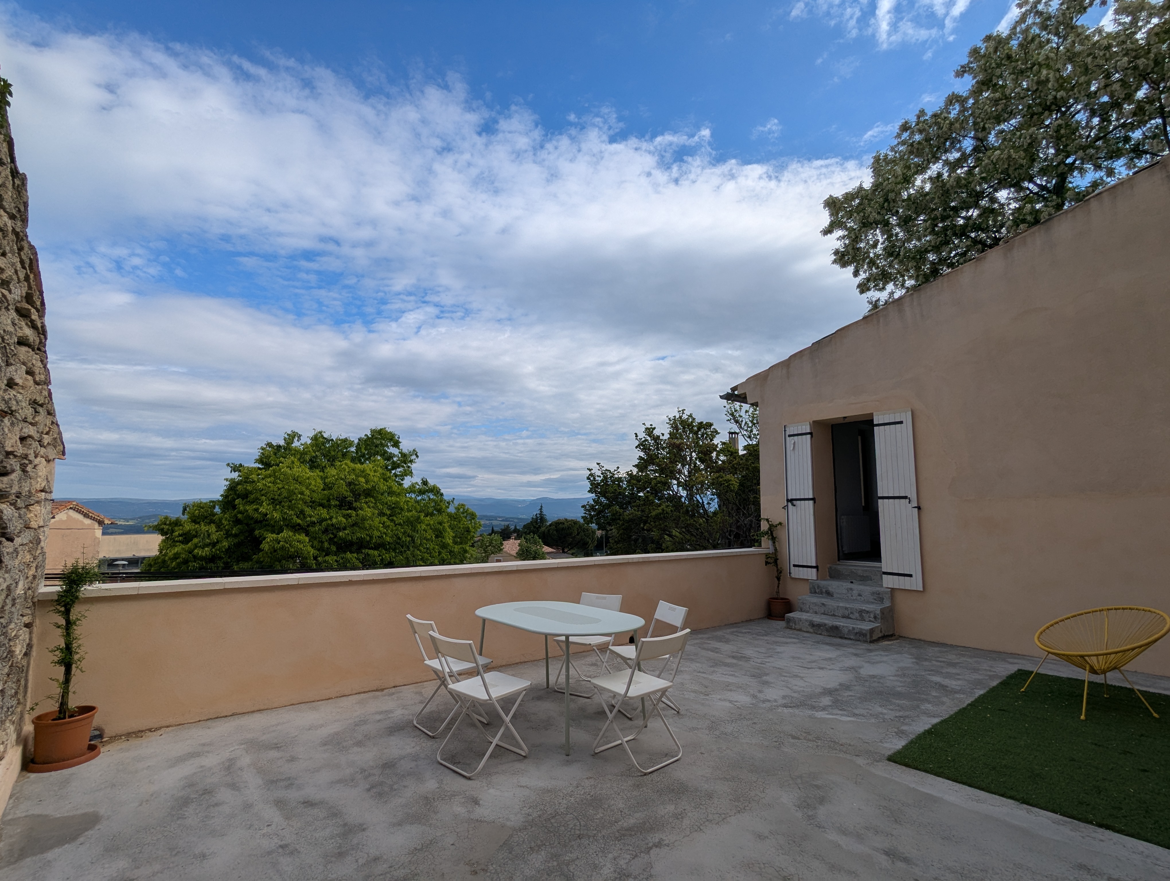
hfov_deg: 94.4
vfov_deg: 78.2
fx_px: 542
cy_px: 440
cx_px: 585
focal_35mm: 16
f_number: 2.2
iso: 51
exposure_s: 1/2445
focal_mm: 2.35
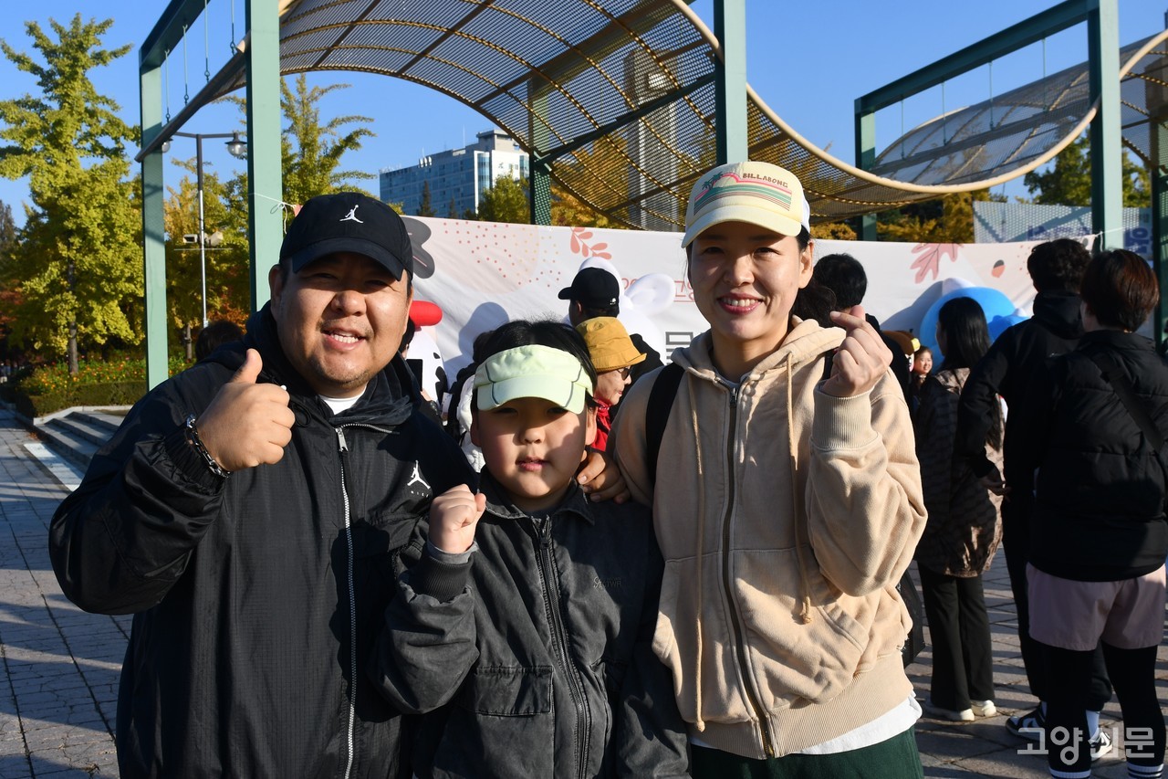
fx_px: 1168
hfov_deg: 53.1
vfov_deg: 36.9
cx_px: 584
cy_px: 390
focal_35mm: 36
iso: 110
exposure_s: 1/250
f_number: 8
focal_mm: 24
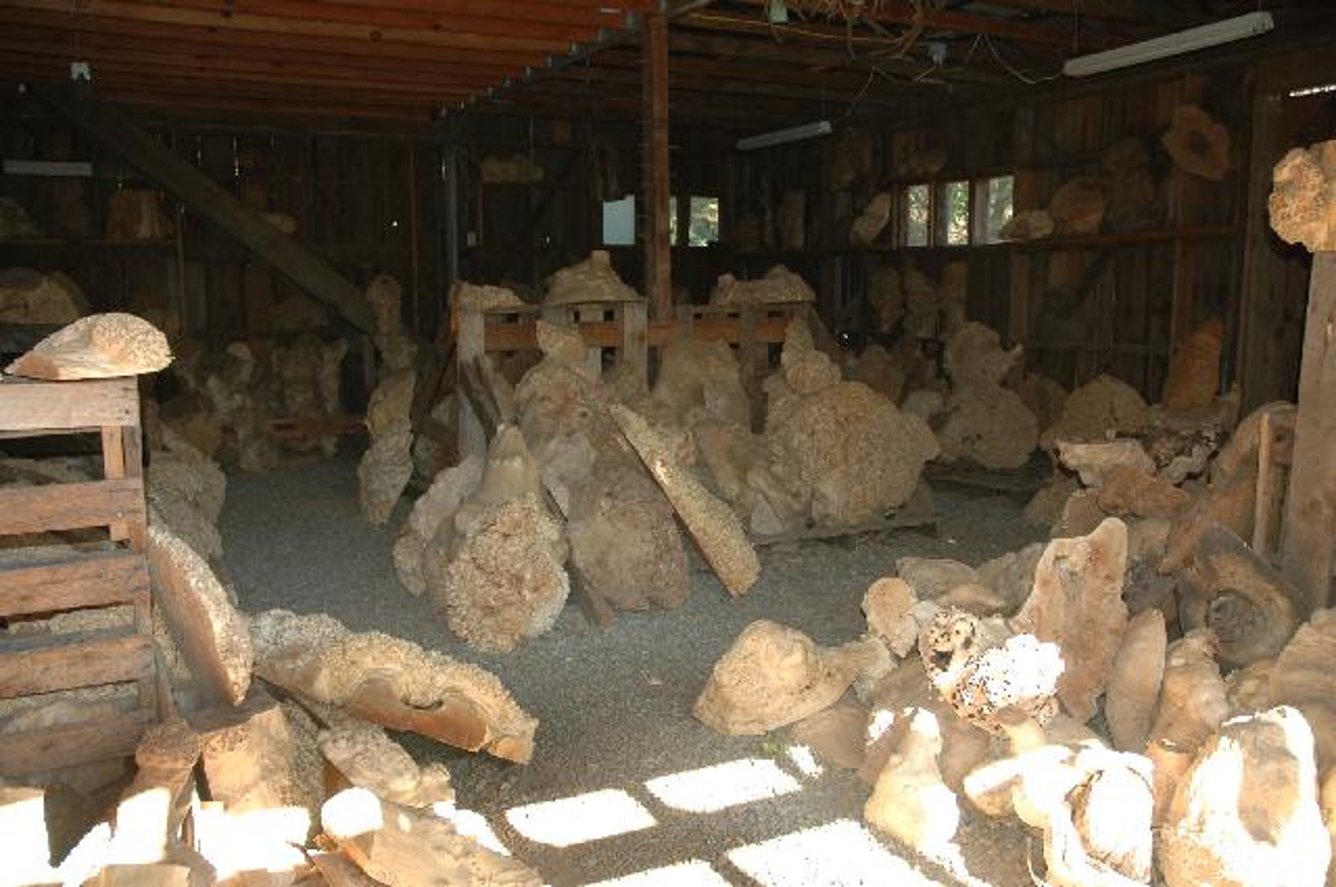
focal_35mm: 33
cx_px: 668
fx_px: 1223
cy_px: 444
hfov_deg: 57.3
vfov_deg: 39.9
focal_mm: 22
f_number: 3.8
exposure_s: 1/60
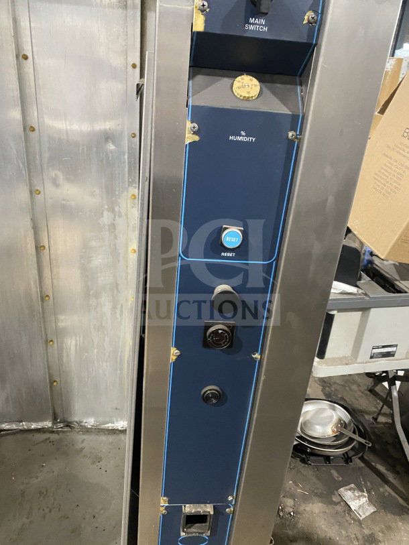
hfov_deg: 53.1
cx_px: 204
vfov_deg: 67.3
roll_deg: -5.3
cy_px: 272
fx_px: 409
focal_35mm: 26
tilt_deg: -23.2
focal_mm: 4.25
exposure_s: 1/40
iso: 640
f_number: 1.8
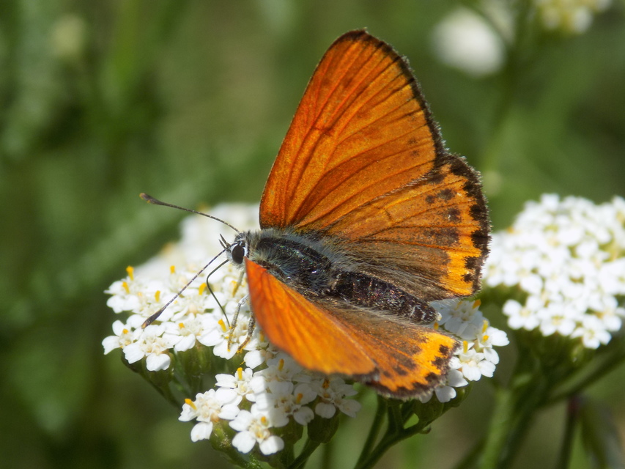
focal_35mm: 118
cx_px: 312
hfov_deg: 16.7
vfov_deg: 12.6
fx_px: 2131
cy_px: 234
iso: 80
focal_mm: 20.9
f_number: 4.8
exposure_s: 1/640
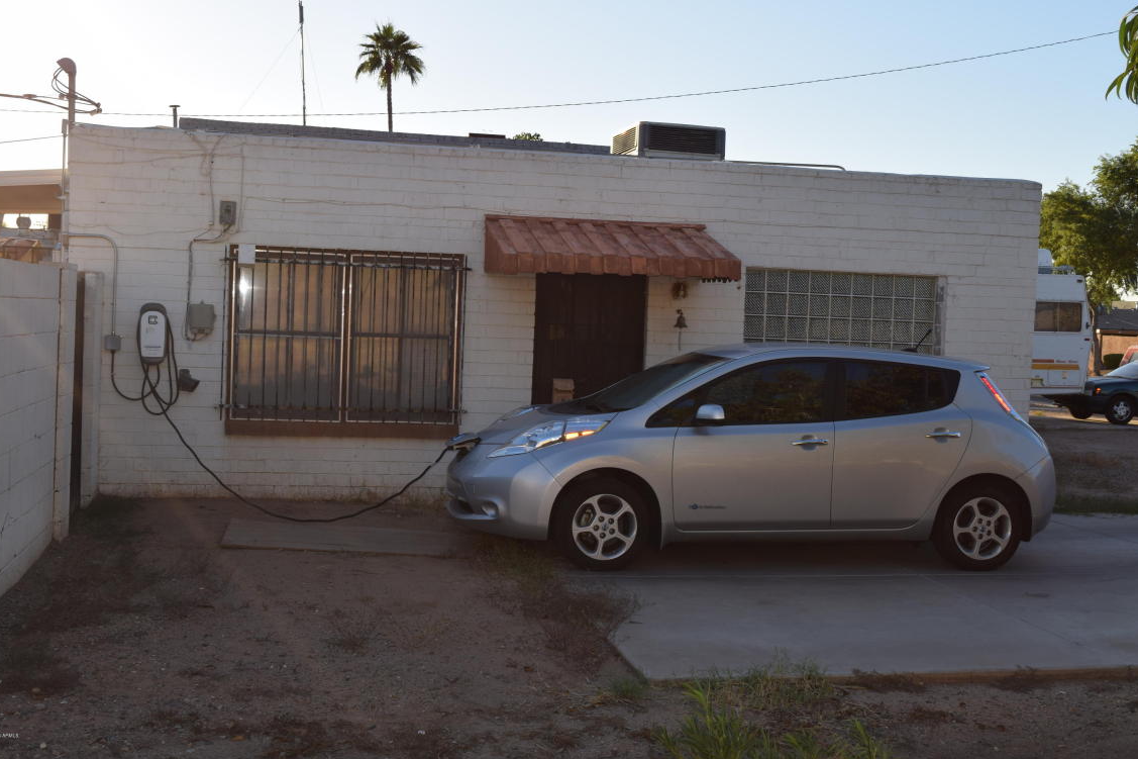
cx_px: 570
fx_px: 1454
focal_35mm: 46
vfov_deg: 29.2
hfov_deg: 42.7
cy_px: 372
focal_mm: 30
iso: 100
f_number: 8
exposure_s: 1/200
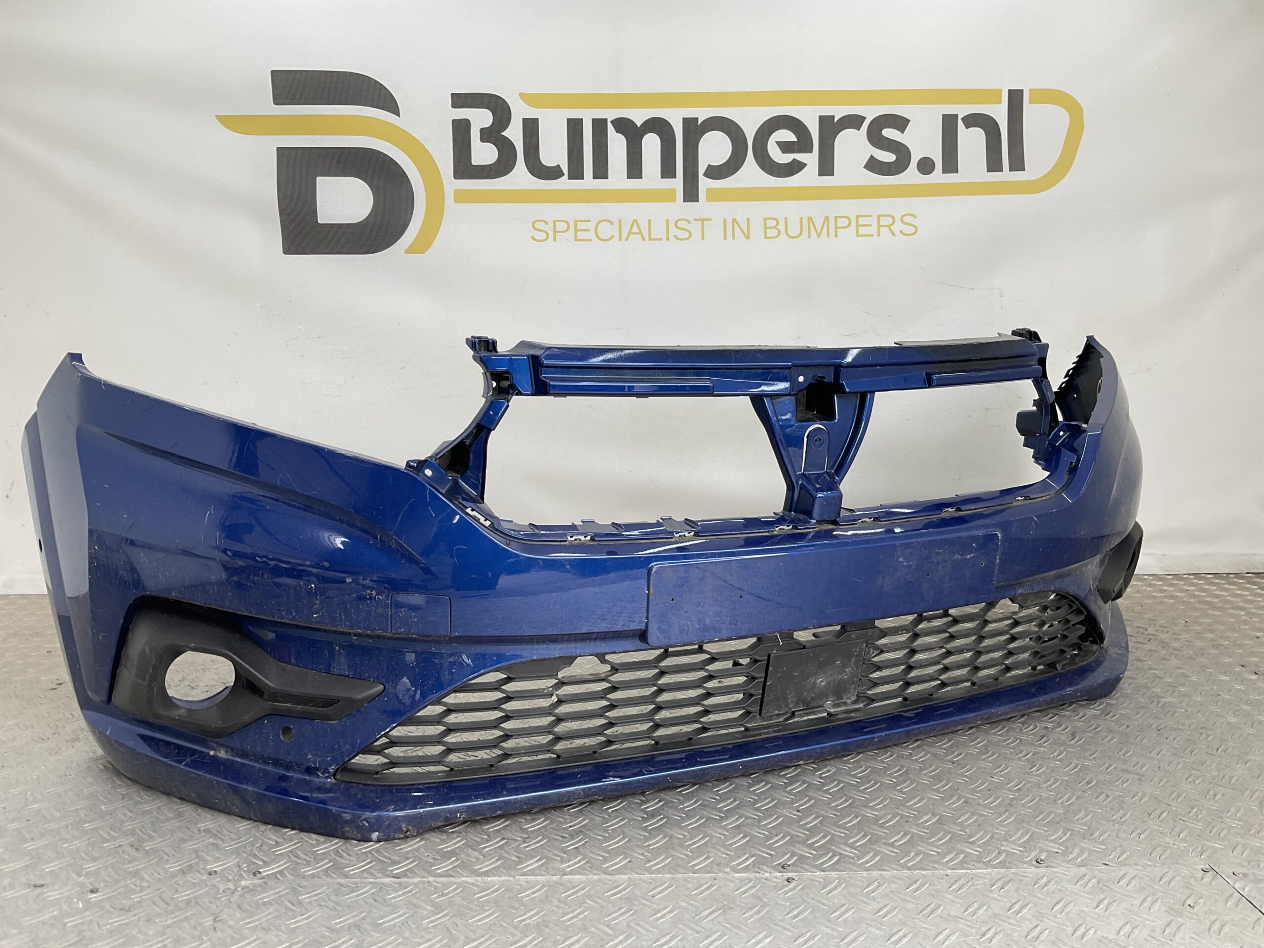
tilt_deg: -9.8
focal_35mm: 29
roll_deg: +0.1
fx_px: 1059
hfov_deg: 61.7
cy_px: 474
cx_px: 632
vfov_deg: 48.2
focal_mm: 3
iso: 16
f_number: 1.8
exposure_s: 1/143
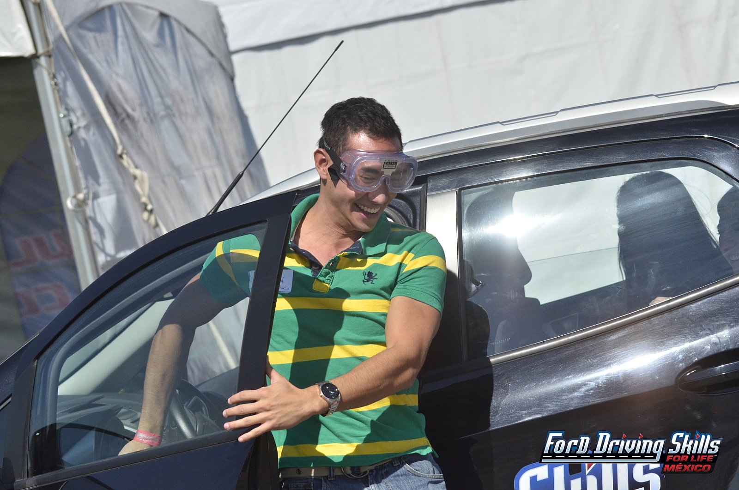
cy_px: 245
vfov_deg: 11.7
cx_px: 370
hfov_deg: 17.5
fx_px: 2398
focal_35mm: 117
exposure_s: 1/8000
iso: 800
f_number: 6.3
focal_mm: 78
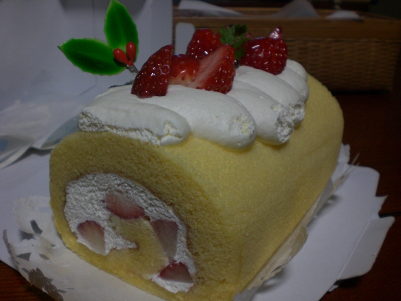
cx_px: 200
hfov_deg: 49.0
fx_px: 440
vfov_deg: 37.7
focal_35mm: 38
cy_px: 150
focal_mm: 6.3
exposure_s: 1/40
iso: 200
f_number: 3.1
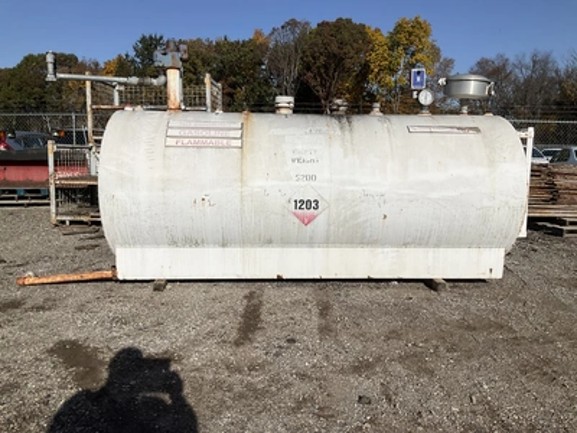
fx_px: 483
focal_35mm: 29
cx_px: 288
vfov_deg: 48.2
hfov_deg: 61.7
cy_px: 216
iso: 25
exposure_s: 1/6536
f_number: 1.8
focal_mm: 3
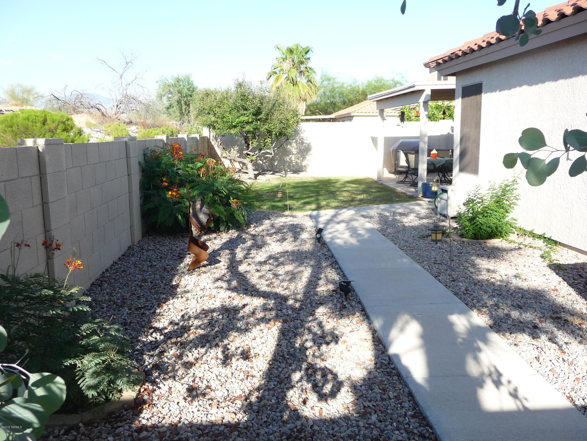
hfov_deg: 58.4
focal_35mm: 31
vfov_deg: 45.4
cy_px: 220
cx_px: 294
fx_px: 526
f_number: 3.3
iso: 100
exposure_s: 1/320
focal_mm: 4.7
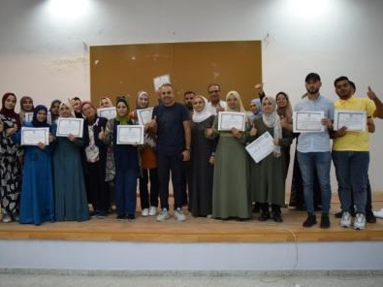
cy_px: 143
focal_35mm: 36
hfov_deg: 51.3
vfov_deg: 39.6
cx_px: 175
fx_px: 398
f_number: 3.8
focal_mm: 22
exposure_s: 1/60
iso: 1600
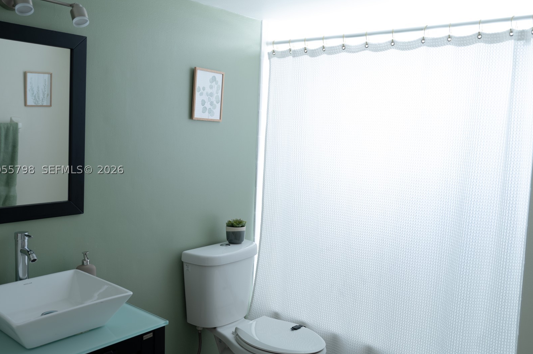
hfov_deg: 57.9
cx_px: 255
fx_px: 481
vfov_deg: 40.4
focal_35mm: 33
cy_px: 169
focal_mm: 30.5
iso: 100
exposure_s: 1/3
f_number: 4
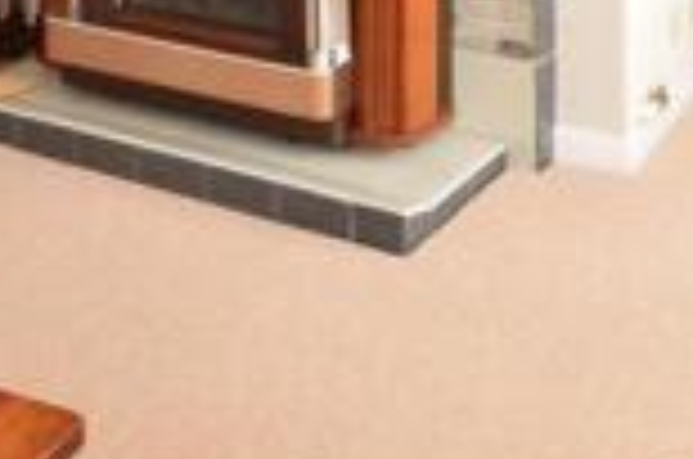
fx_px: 1229
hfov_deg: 31.5
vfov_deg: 17.2
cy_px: -378
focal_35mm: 64
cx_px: 324
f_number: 7.1
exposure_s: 1.6
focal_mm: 10
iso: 200
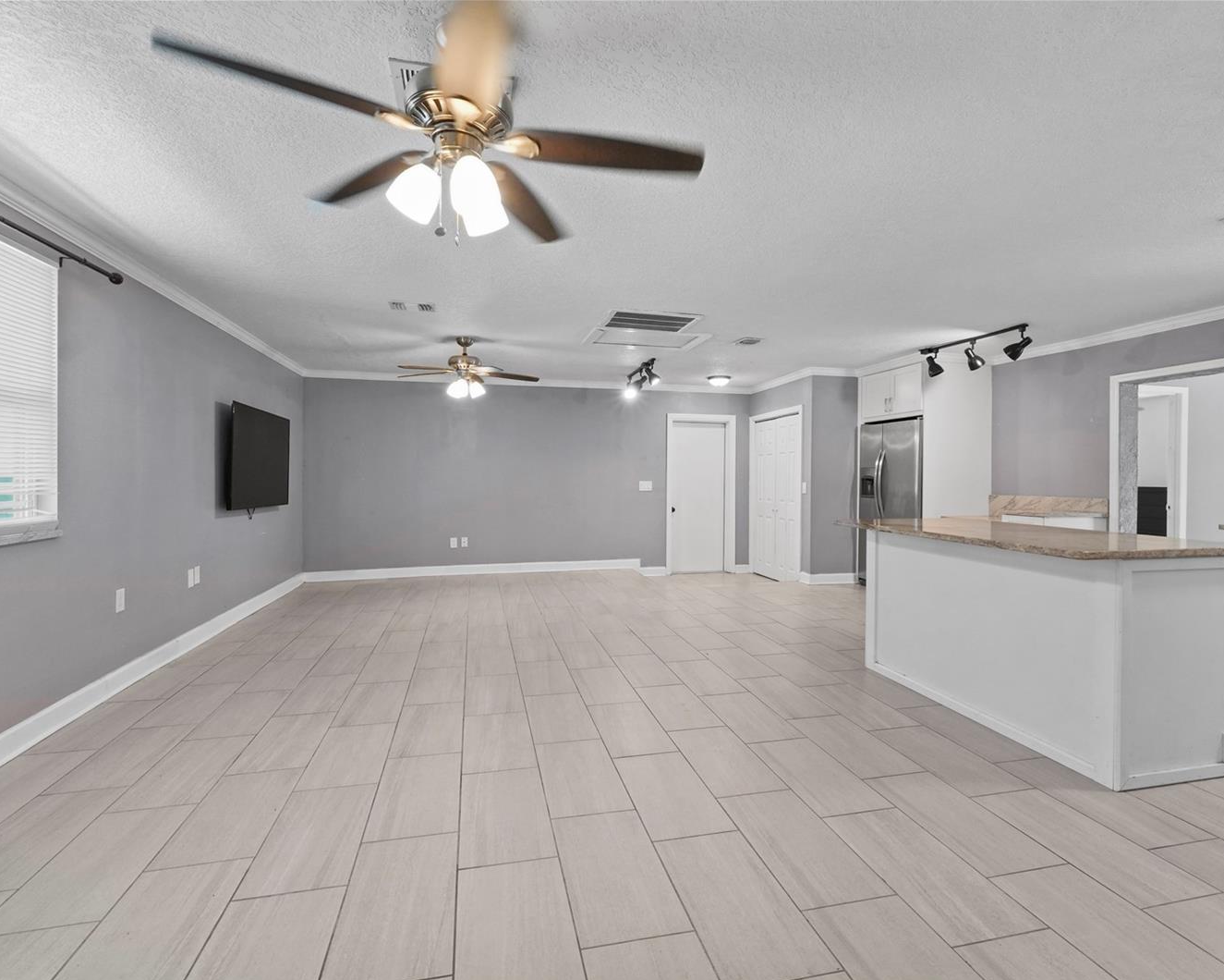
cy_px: 492
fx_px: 647
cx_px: 617
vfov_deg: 74.3
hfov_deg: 86.8
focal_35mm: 18
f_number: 8
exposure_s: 1/3
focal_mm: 10.5
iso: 500
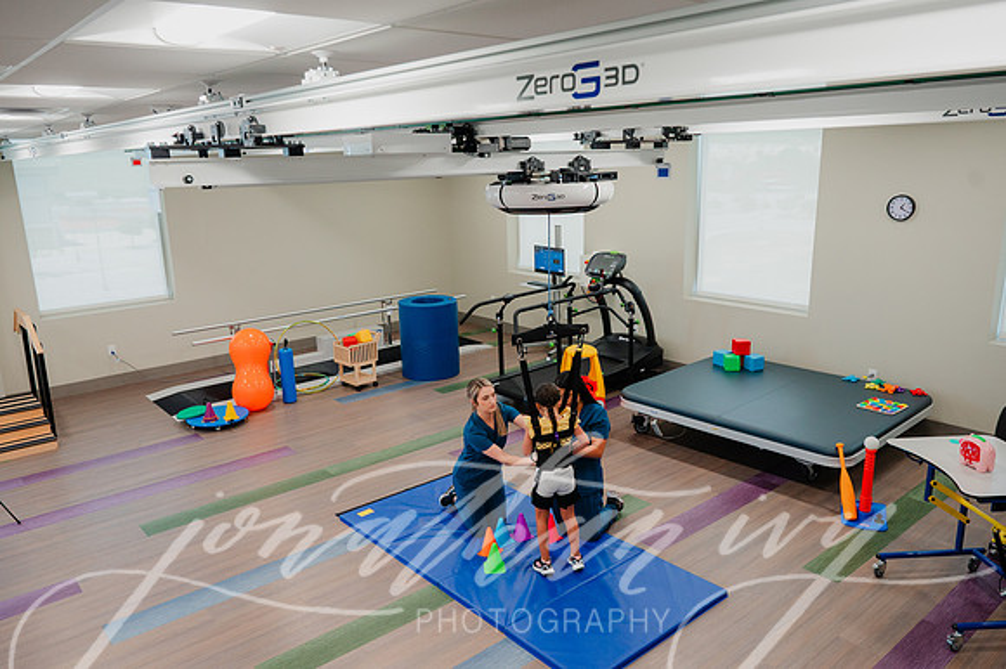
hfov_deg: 69.0
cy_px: 335
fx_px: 732
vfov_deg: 49.1
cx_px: 492
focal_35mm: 26
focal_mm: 24
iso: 1000
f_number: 4.5
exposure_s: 1/200
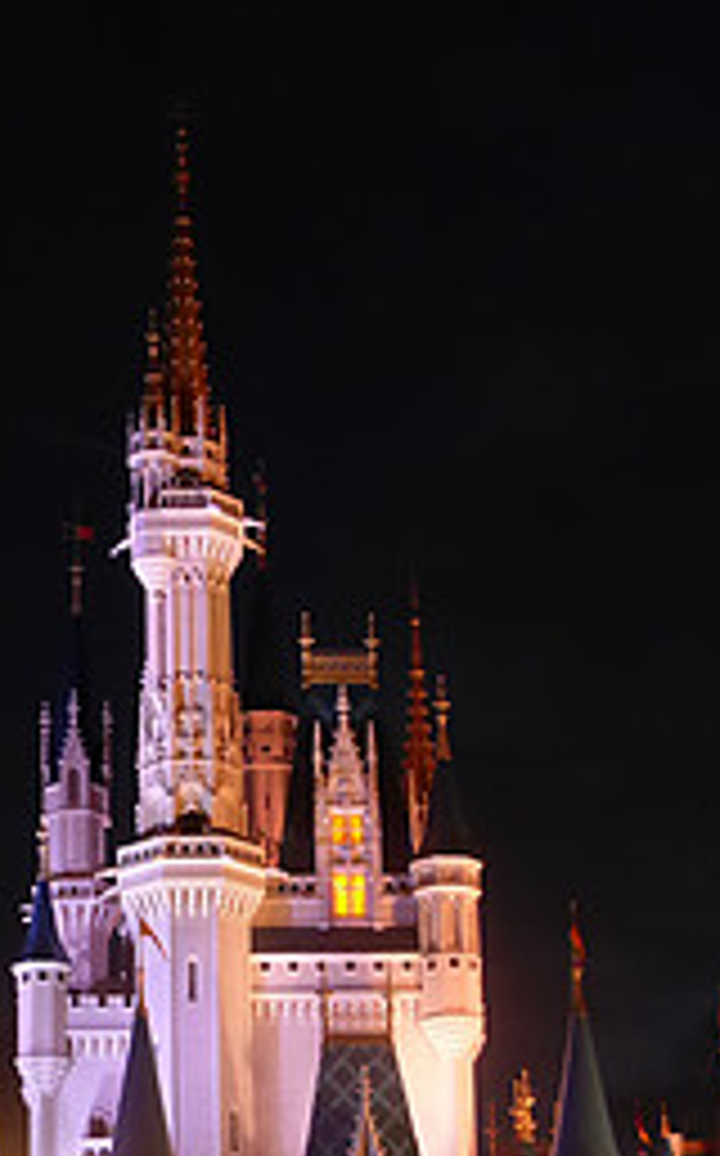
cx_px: 205
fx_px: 2865
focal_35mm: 91
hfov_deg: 14.3
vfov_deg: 22.6
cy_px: 886
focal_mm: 8.5
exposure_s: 1/8
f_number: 4.2
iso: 800
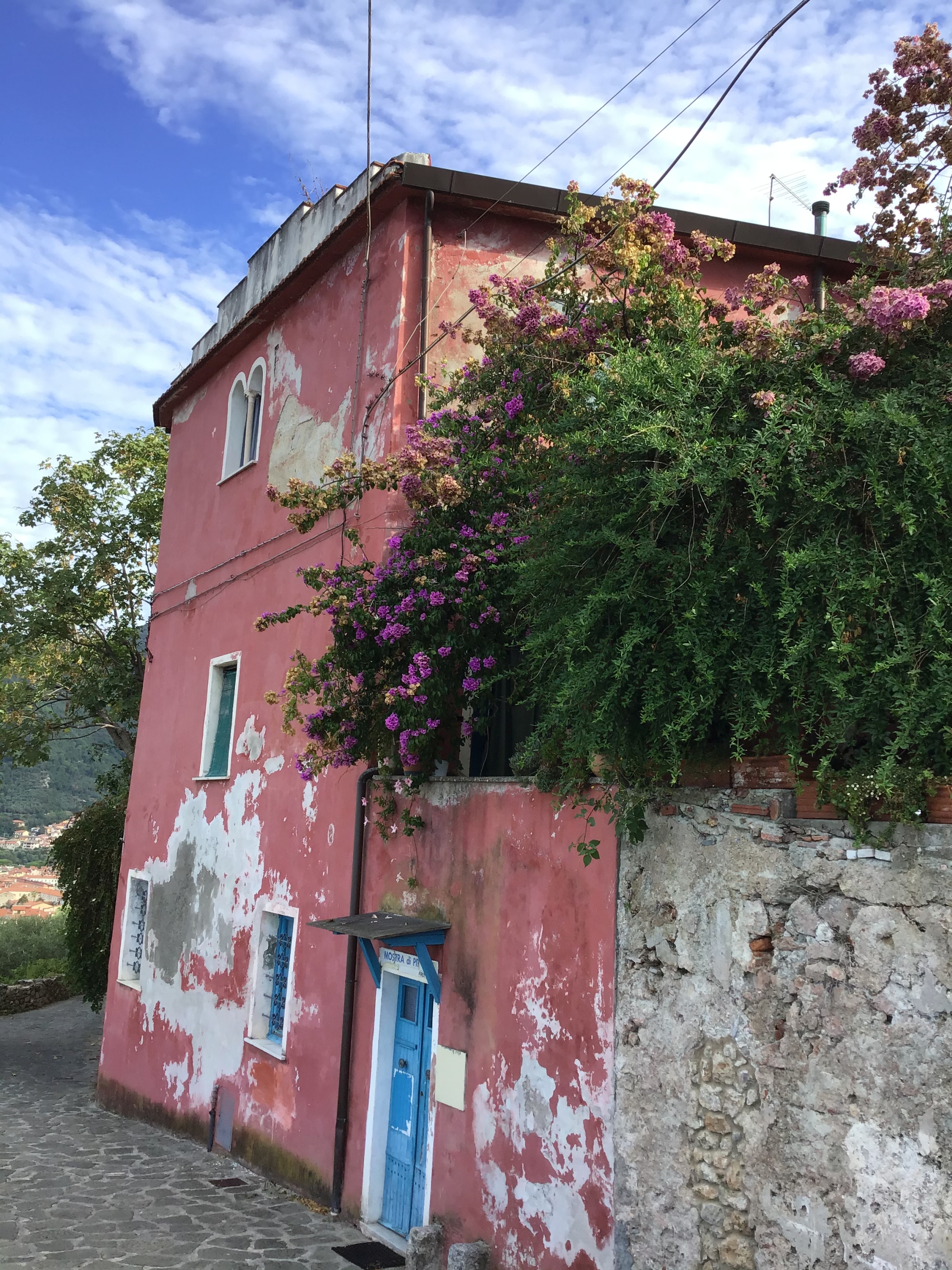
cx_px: 476
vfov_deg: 58.4
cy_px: 635
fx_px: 1137
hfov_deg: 45.4
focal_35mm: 31
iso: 25
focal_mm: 3.3
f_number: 2.4
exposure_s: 1/433
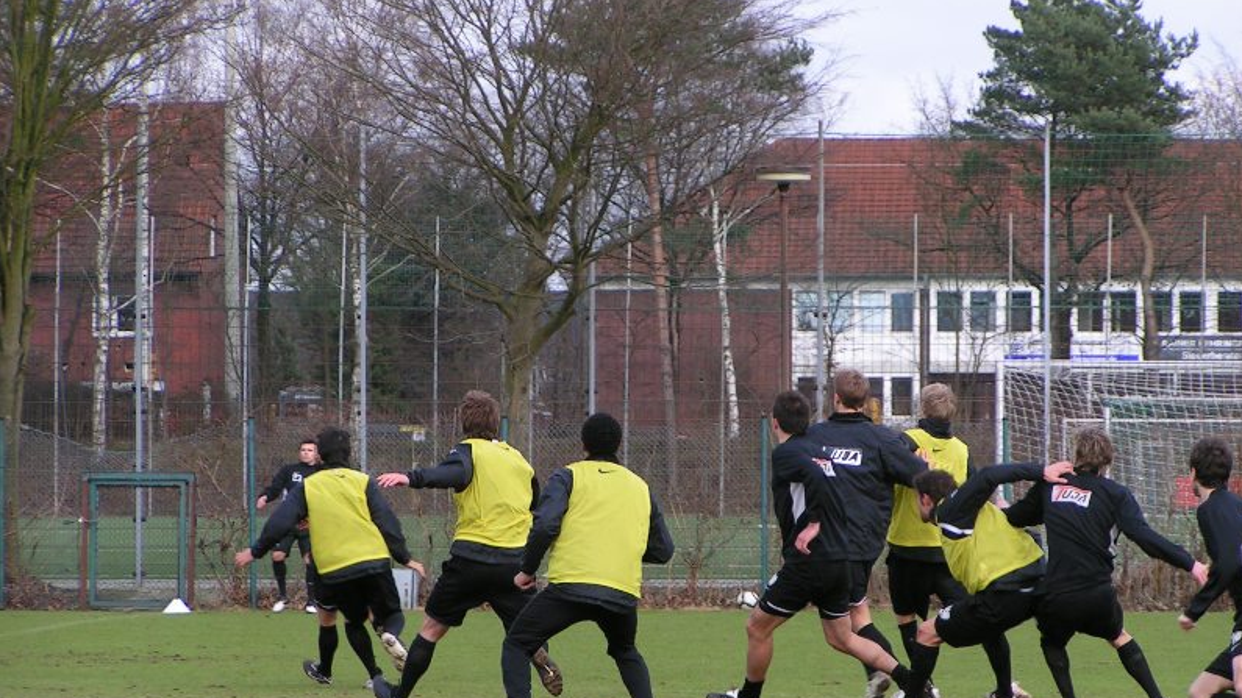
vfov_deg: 5.9
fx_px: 6783
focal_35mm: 206
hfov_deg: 10.5
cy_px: 412
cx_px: 623
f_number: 4
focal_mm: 28.8
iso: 50
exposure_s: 1/250
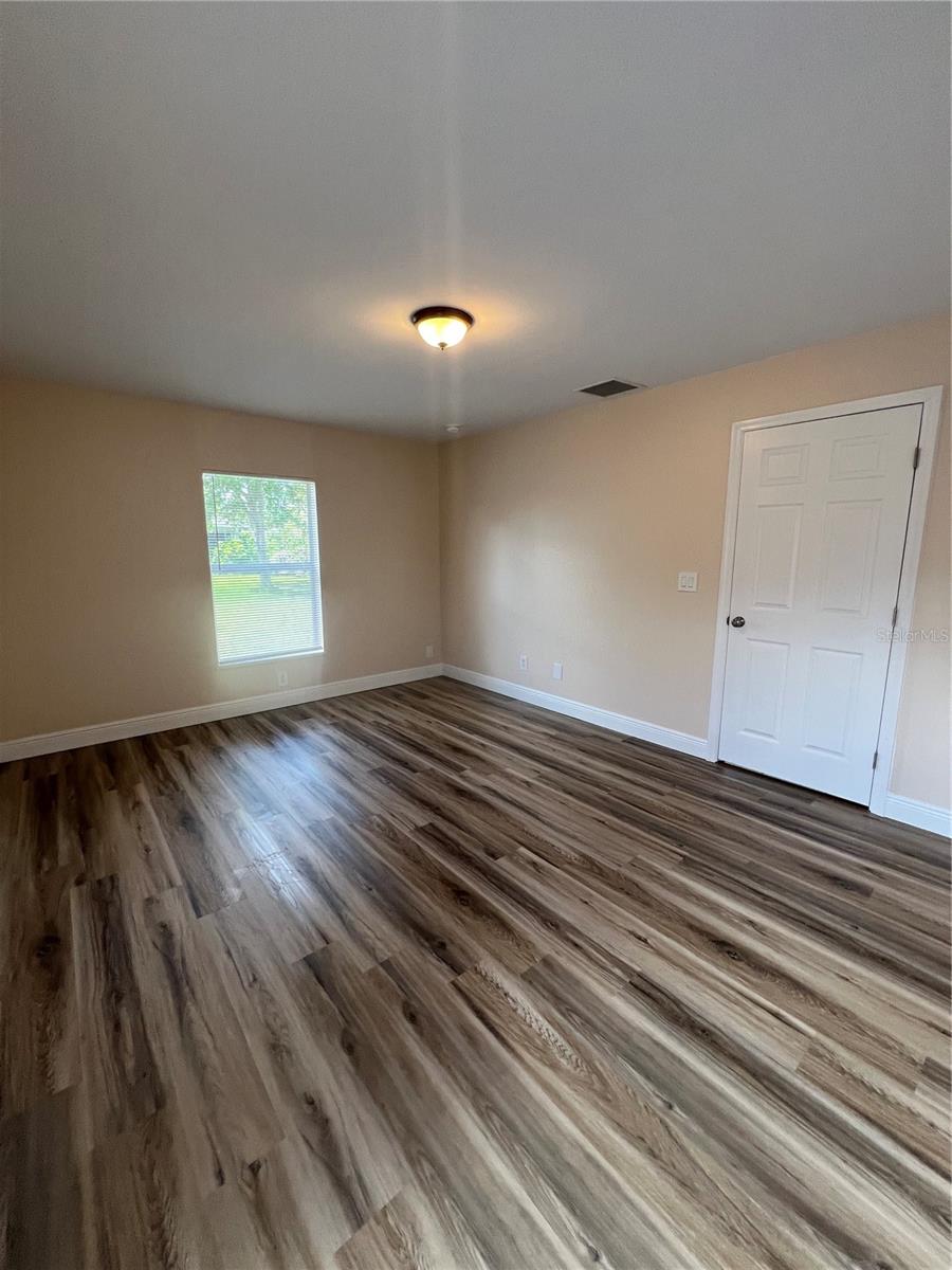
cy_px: 635
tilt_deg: -9.2
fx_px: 477
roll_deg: +1.0
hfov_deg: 89.9
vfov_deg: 106.2
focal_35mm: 13
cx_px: 476
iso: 125
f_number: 1.8
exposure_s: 1/99
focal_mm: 1.57
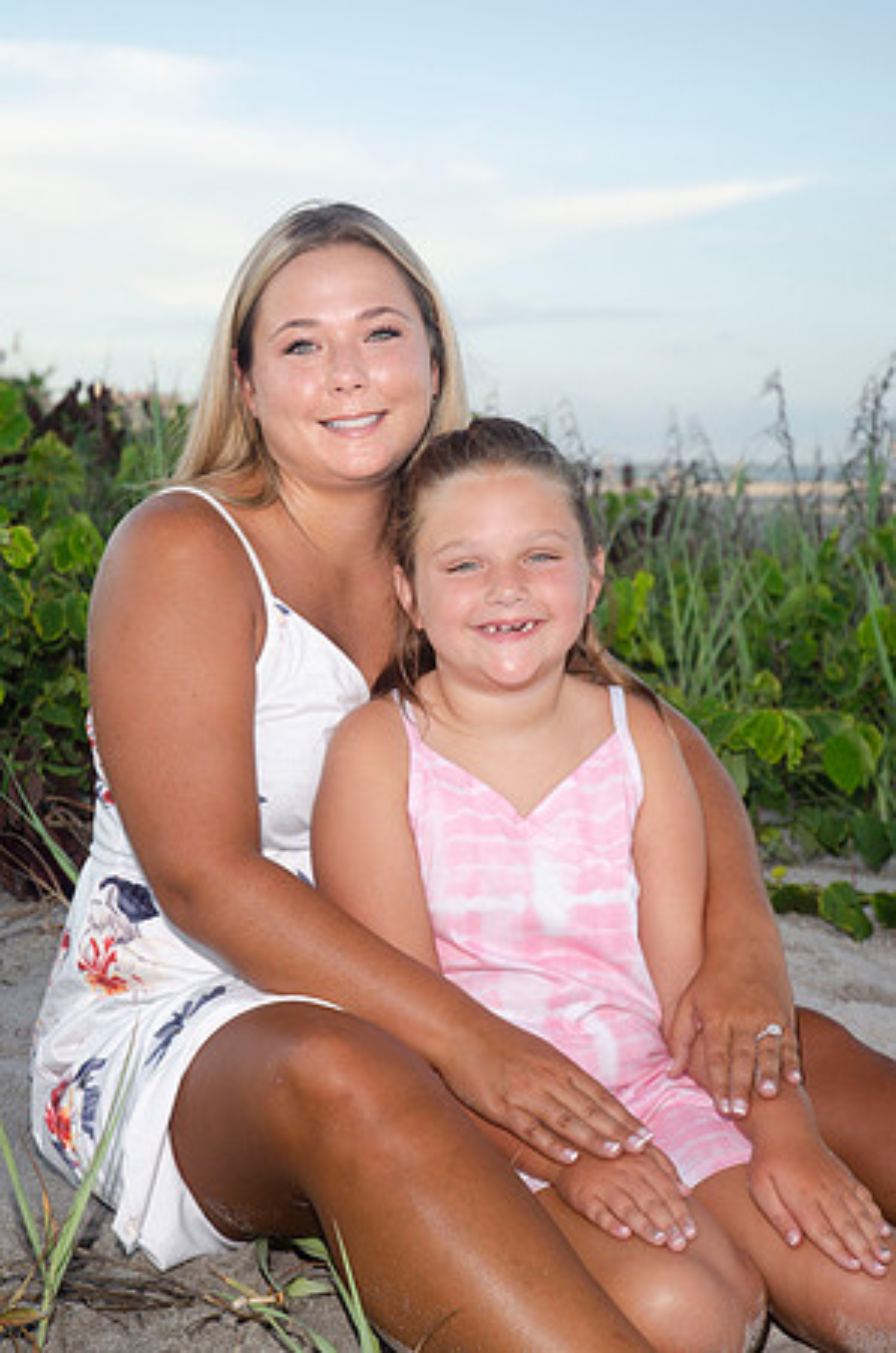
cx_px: 448
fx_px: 2813
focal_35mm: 75
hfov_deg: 18.1
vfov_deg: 27.0
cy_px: 676
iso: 100
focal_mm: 50
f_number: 5.6
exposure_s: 1/250
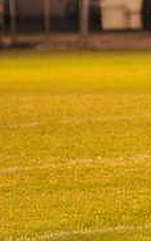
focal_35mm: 650
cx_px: 307
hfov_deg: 2.0
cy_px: 21
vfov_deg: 3.2
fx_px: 4273
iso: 5000
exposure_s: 1/160
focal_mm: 200
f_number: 5
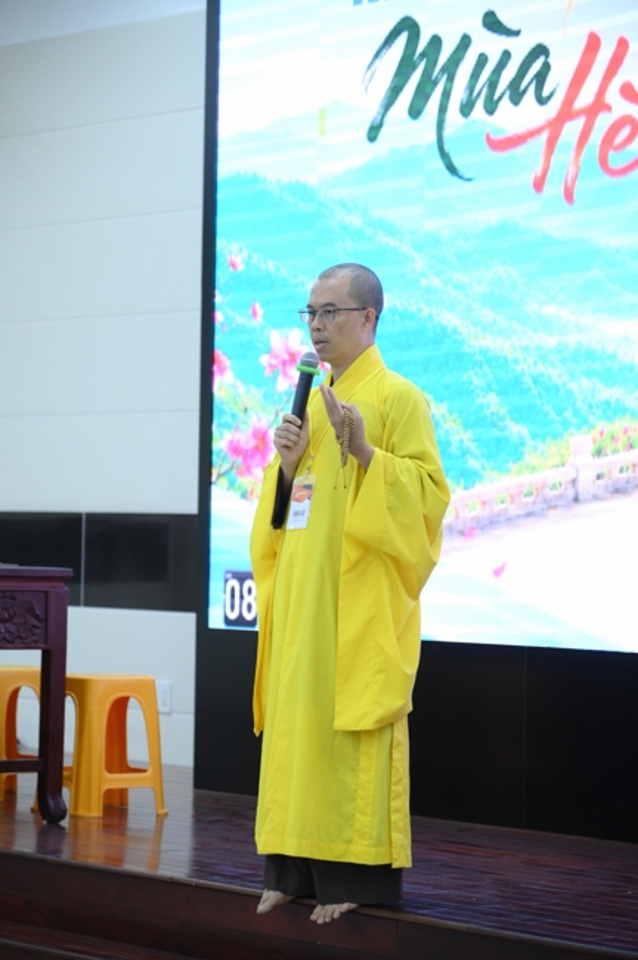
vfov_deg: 17.1
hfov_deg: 11.4
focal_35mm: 120
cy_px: 480
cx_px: 319
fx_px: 3197
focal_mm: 120
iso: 2500
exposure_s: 1/100
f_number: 4
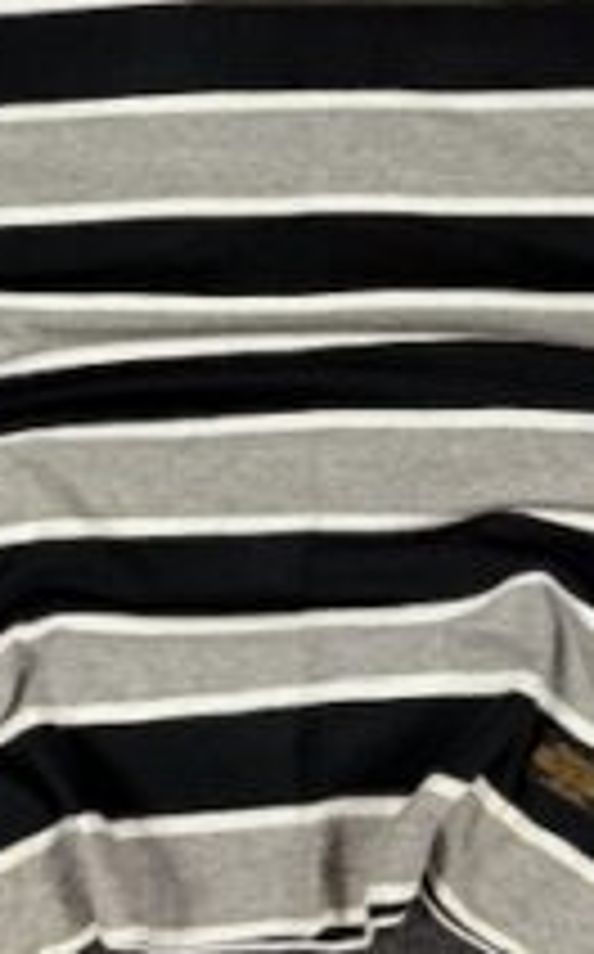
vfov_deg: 31.1
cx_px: 328
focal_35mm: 64
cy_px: 173
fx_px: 1662
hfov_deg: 20.3
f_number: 1.78
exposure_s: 1/100
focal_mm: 6.76
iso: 80
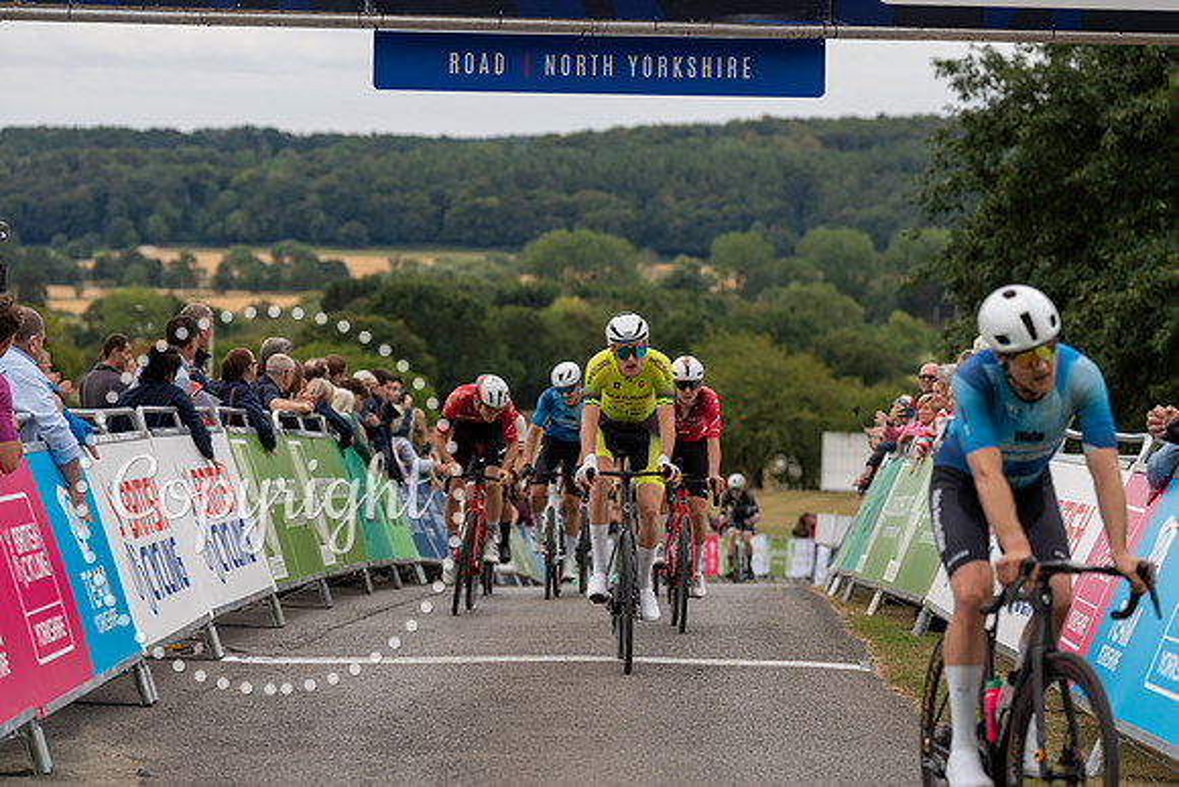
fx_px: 3963
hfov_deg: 16.9
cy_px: 394
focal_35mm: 121
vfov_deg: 11.3
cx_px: 590
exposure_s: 1/1000
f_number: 3.5
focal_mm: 121
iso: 640
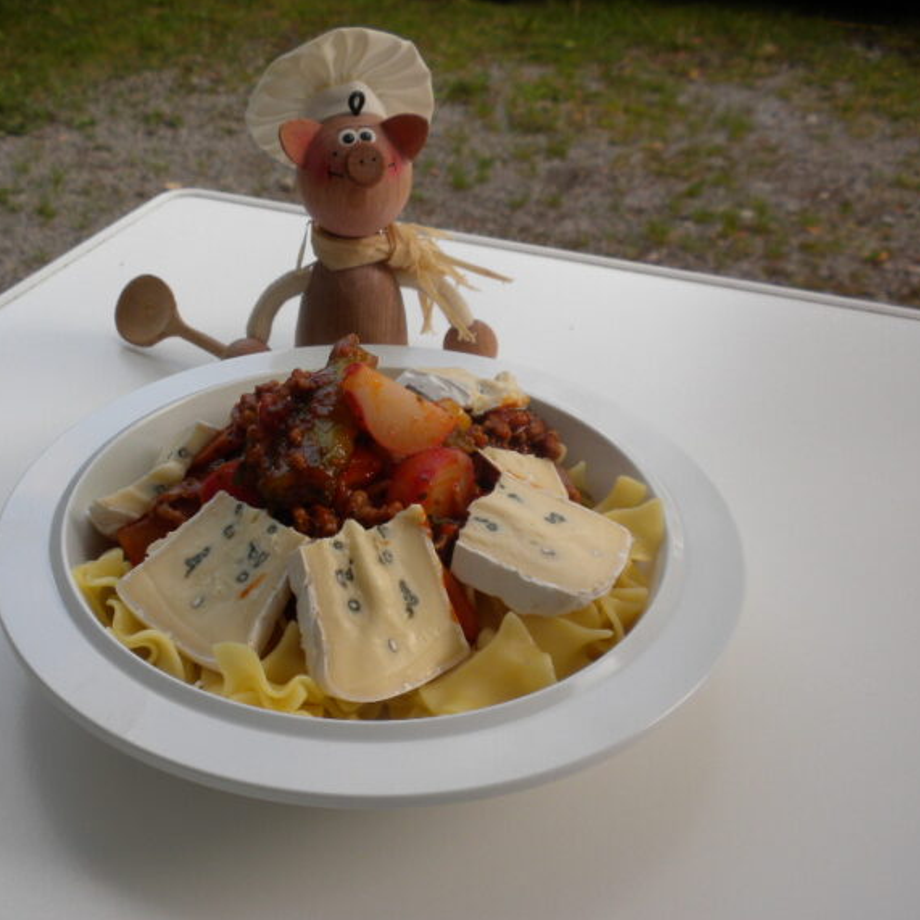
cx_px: 324
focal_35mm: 44
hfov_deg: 38.0
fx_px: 1323
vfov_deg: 38.3
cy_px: 459
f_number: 3.5
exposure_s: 1/108
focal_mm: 6.6
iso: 64
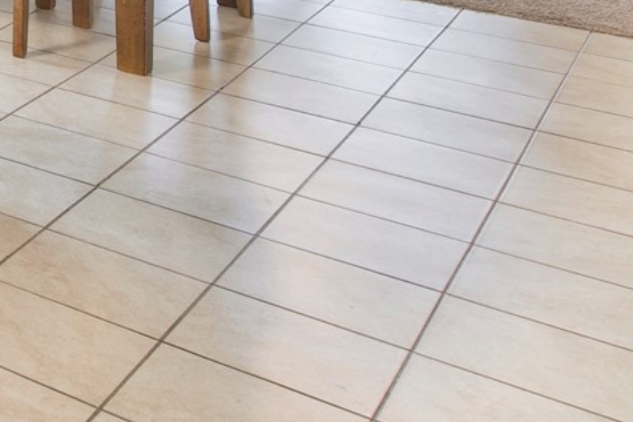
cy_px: -382
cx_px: -718
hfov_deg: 17.2
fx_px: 1283
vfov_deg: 15.5
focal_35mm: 73
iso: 200
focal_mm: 16
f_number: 5.6
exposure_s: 1/3.33
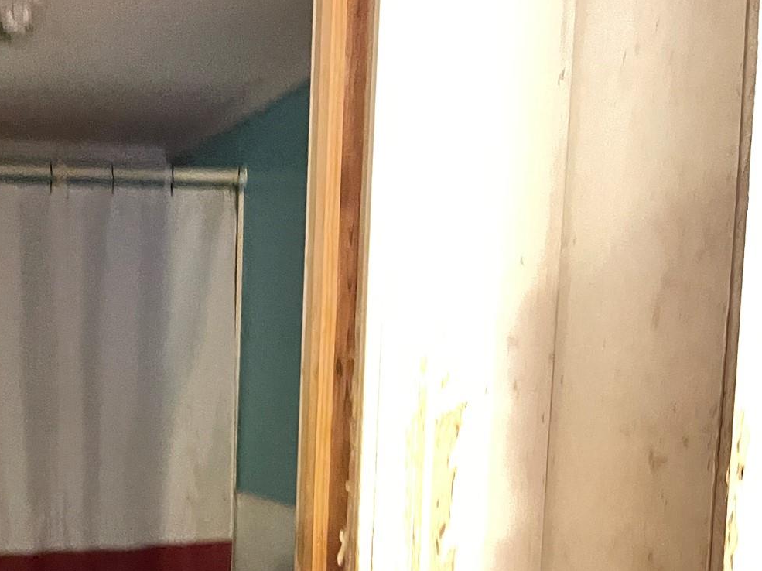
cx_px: 88
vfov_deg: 26.8
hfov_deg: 34.9
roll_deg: -1.4
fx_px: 1144
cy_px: 542
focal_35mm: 52
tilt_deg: -8.6
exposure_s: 1/17
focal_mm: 5.1
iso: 1600
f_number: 1.6
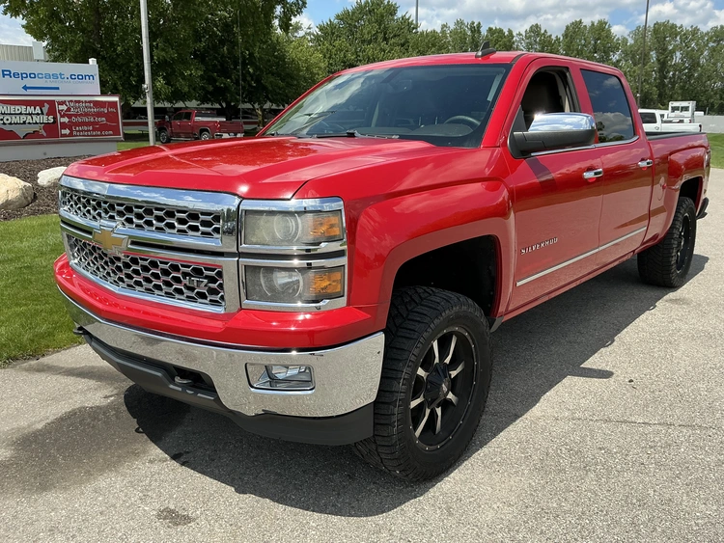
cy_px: 272
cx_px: 362
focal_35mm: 28
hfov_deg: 63.4
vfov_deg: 49.8
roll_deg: -0.4
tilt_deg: -14.0
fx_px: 586
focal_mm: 3
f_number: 1.8
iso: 25
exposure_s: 1/1377
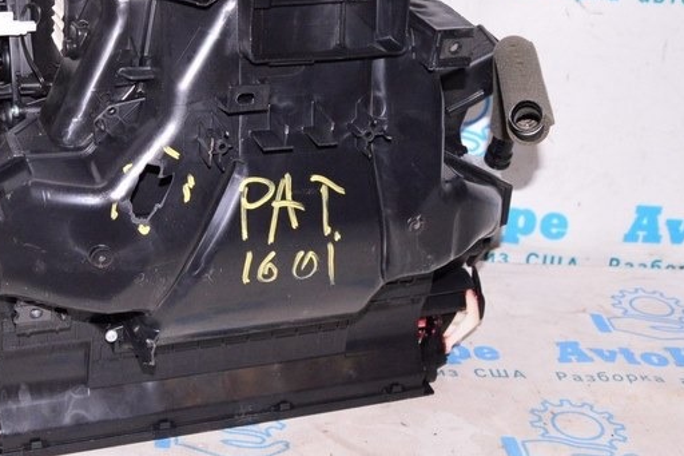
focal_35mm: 63
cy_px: 141
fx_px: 1197
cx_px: 175
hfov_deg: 31.4
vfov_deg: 21.4
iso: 1600
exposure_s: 1/200
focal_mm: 21
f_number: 8
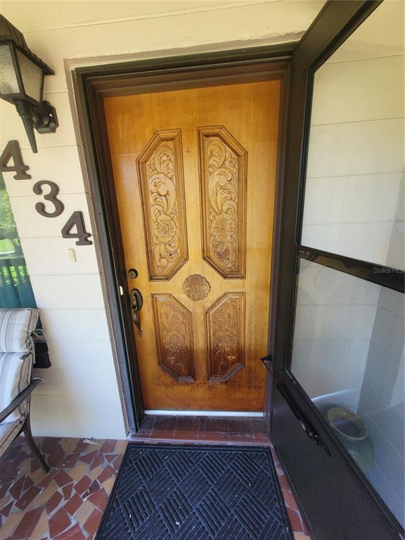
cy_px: 270
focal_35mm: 13
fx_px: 203
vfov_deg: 106.2
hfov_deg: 89.9
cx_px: 202
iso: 50
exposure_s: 1/60
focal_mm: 1.74
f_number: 2.2
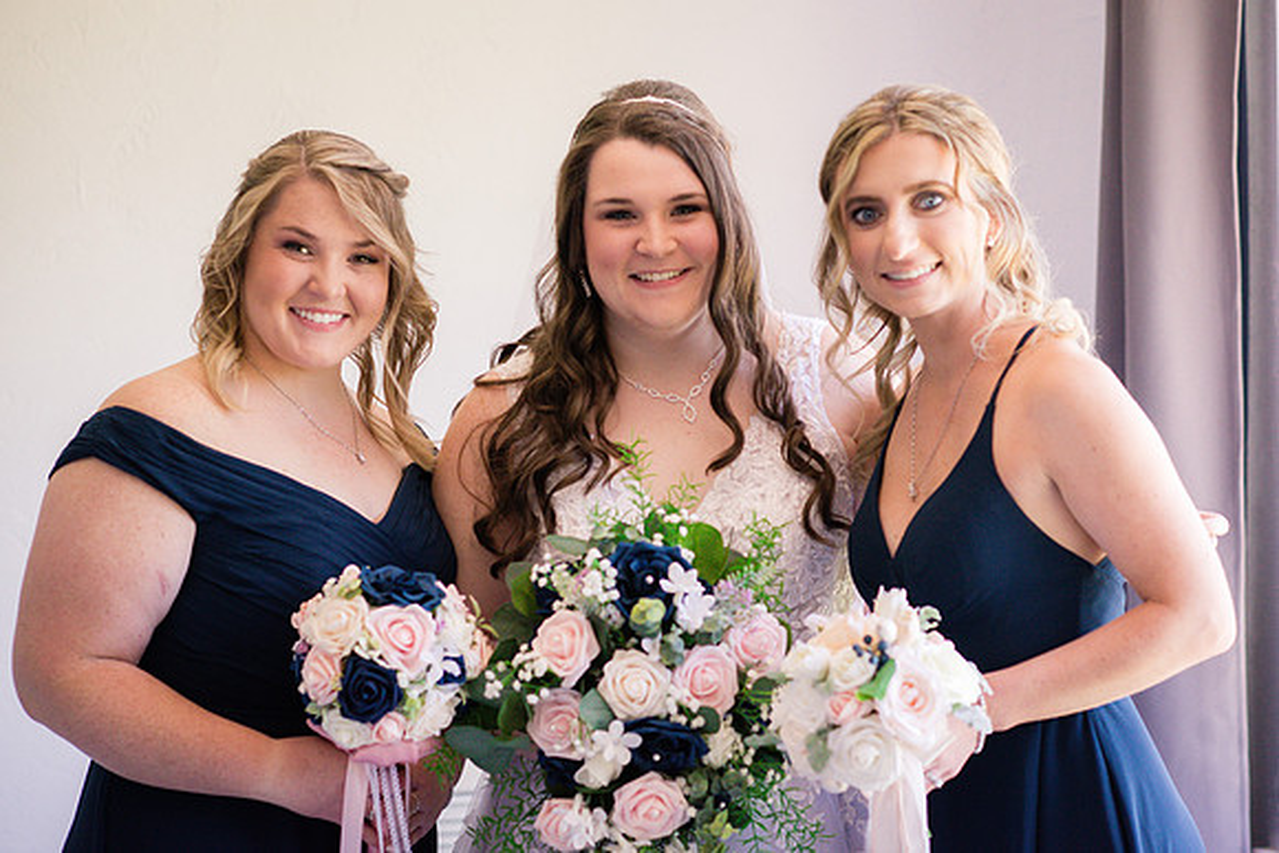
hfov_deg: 23.9
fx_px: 3020
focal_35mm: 85
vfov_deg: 16.1
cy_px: 426
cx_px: 640
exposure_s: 1/500
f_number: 2.8
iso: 1250
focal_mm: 85
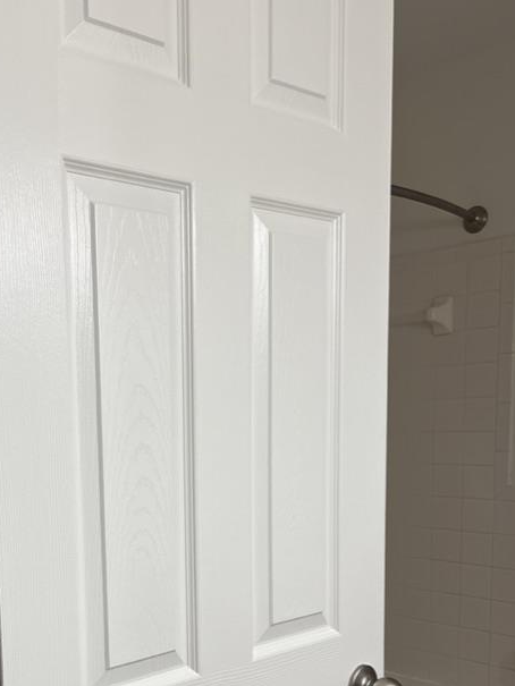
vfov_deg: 41.5
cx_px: 113
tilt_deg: -5.9
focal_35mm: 44
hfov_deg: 32.1
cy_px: 525
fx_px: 873
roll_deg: +4.1
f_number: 1.5
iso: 80
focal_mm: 5.7
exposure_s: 1/120
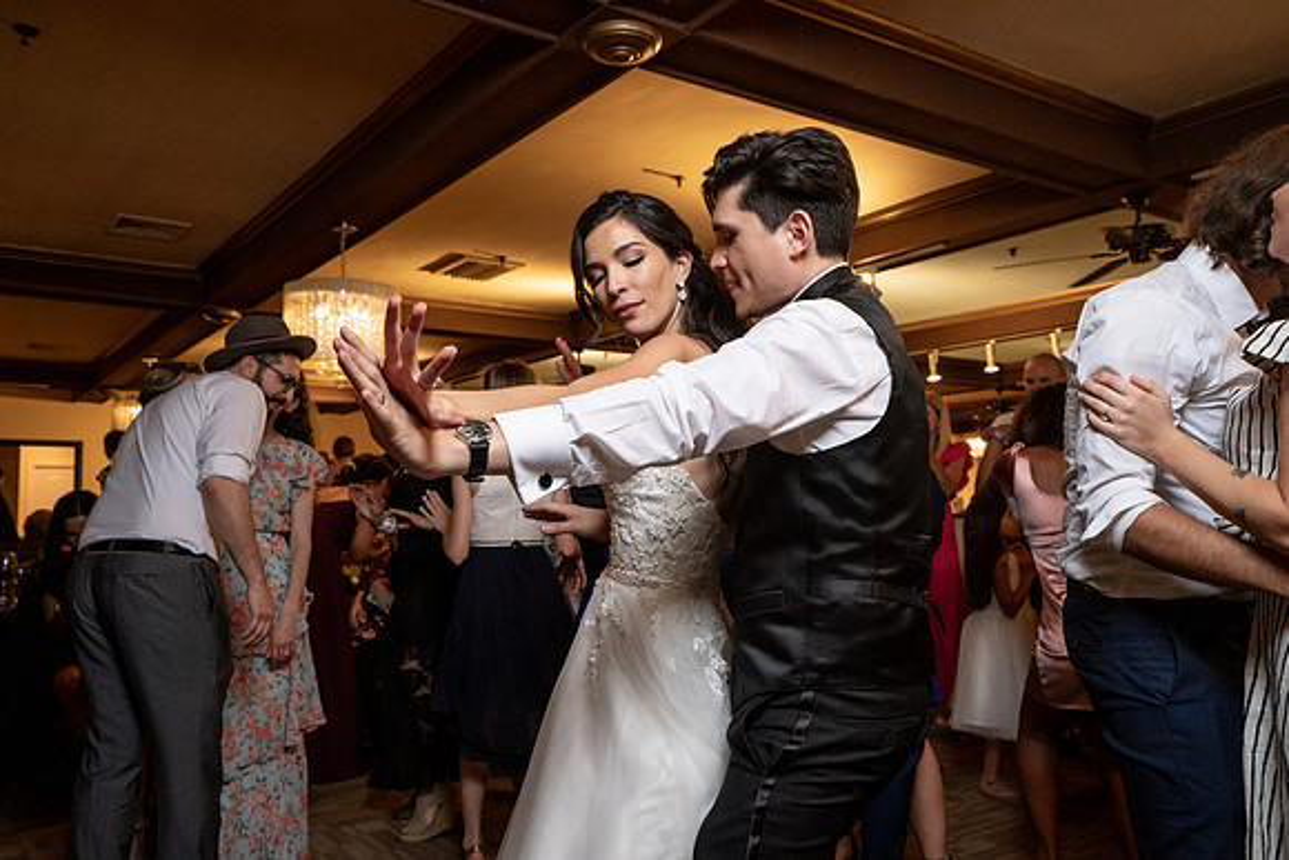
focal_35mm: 29
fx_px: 1039
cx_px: 644
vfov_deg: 45.0
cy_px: 430
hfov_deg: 63.6
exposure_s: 1/200
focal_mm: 29
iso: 2000
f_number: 5.6
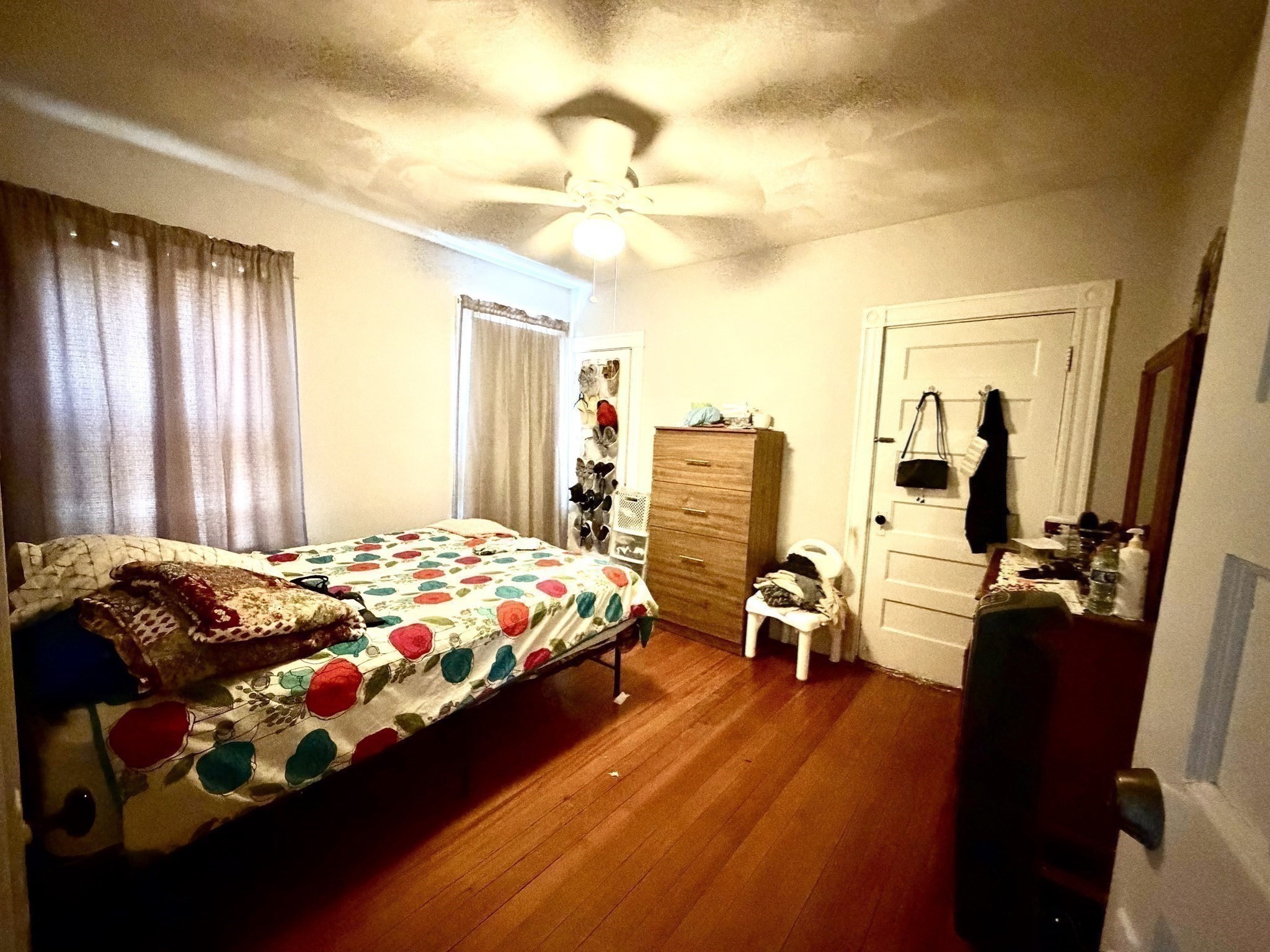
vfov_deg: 85.7
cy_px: 476
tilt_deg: -5.2
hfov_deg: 102.1
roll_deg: -1.8
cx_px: 635
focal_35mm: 14
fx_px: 514
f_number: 2.2
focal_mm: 2.22
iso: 1250
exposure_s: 1/30
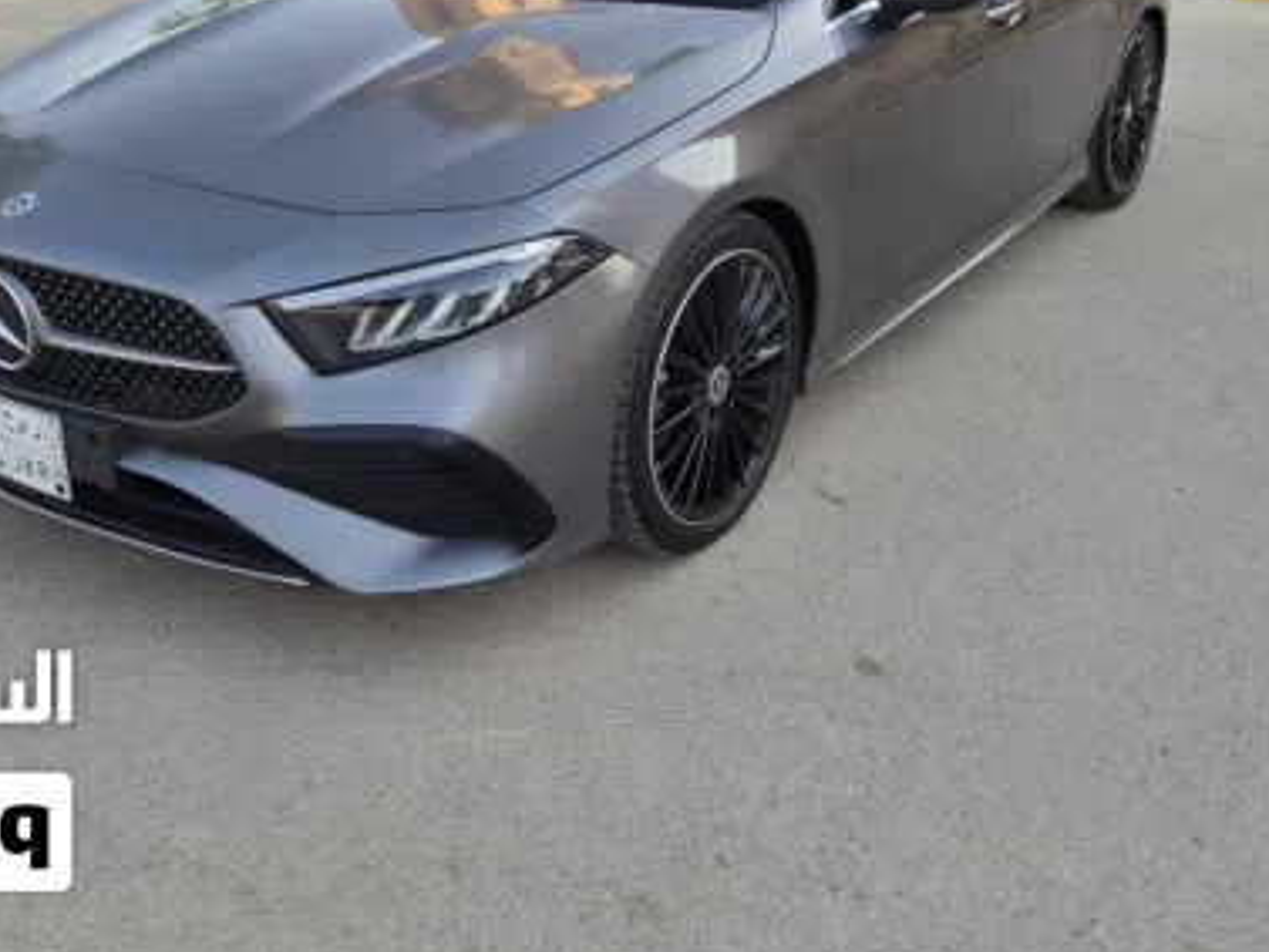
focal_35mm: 39
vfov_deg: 35.4
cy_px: 165
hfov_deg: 47.8
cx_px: 579
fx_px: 1430
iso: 50
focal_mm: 5.4
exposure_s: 1/1144
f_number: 1.8
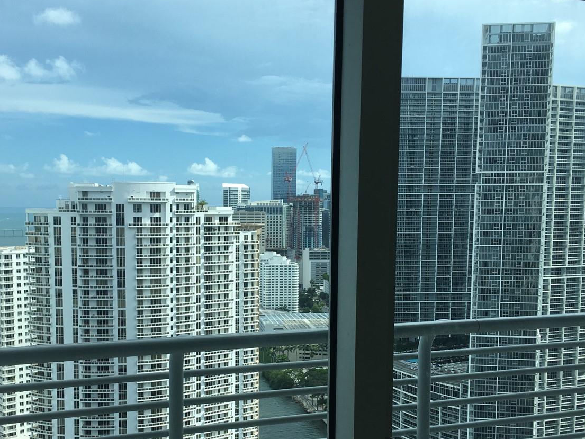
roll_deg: -0.3
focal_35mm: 42
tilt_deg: -5.0
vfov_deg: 34.1
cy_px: 289
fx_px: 710
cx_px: 254
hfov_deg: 44.7
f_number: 2.2
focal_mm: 4.15
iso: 25
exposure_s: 1/1099
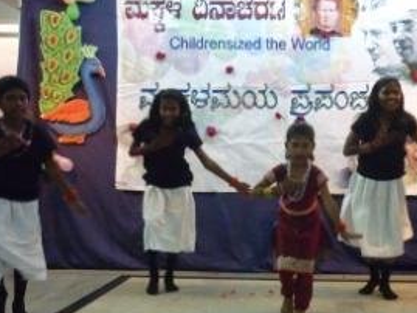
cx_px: 281
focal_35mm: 55
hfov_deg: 34.6
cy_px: 181
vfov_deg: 26.5
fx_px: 663
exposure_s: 1/30
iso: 800
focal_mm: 5.5
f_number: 2.8
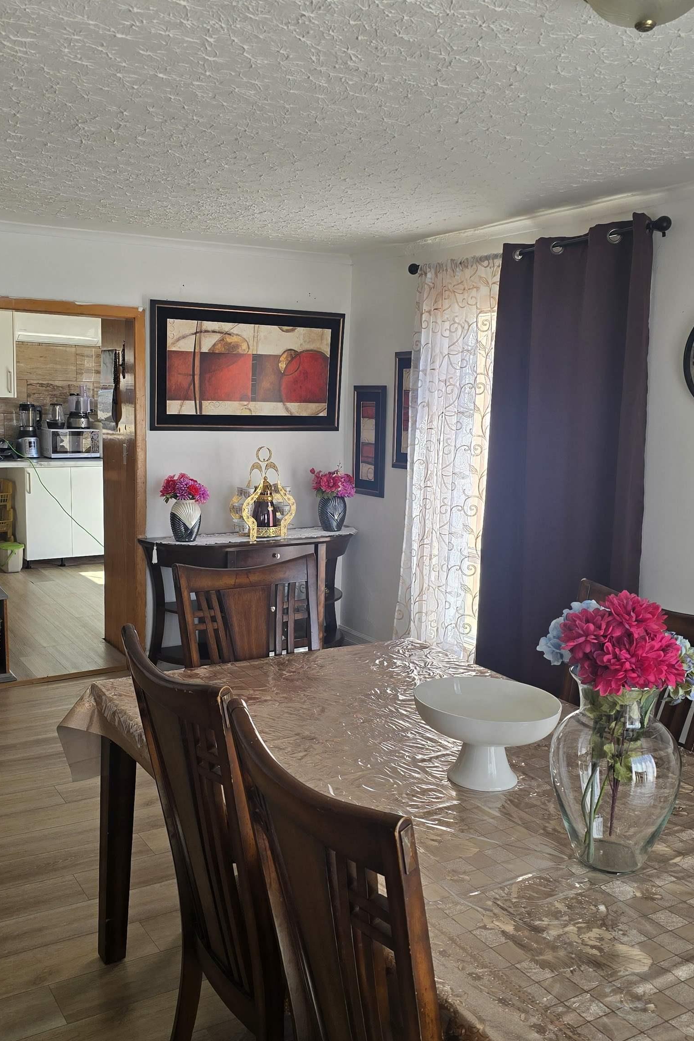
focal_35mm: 32
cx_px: 317
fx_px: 925
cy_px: 521
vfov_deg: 58.7
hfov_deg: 41.1
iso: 40
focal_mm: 6.3
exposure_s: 1/180
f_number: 1.7
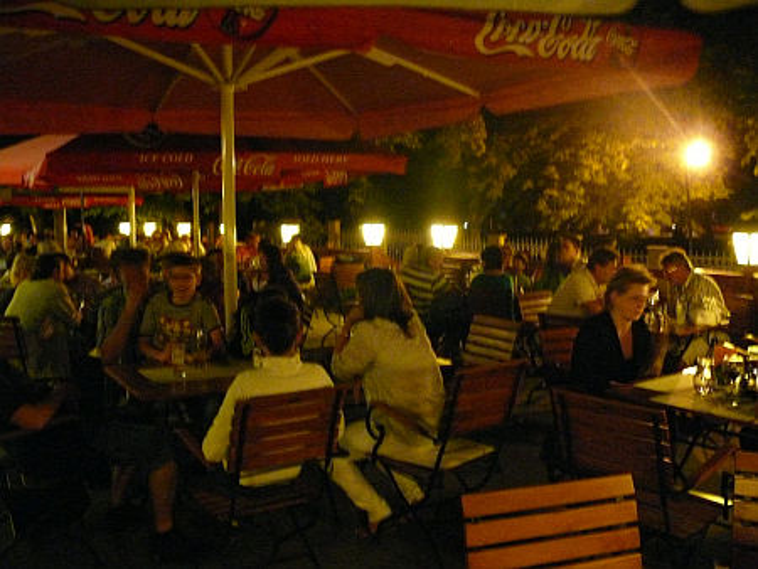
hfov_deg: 52.6
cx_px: 379
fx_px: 767
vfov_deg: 40.7
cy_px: 284
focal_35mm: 35
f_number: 2.8
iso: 800
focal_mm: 7.4
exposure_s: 1/3.2
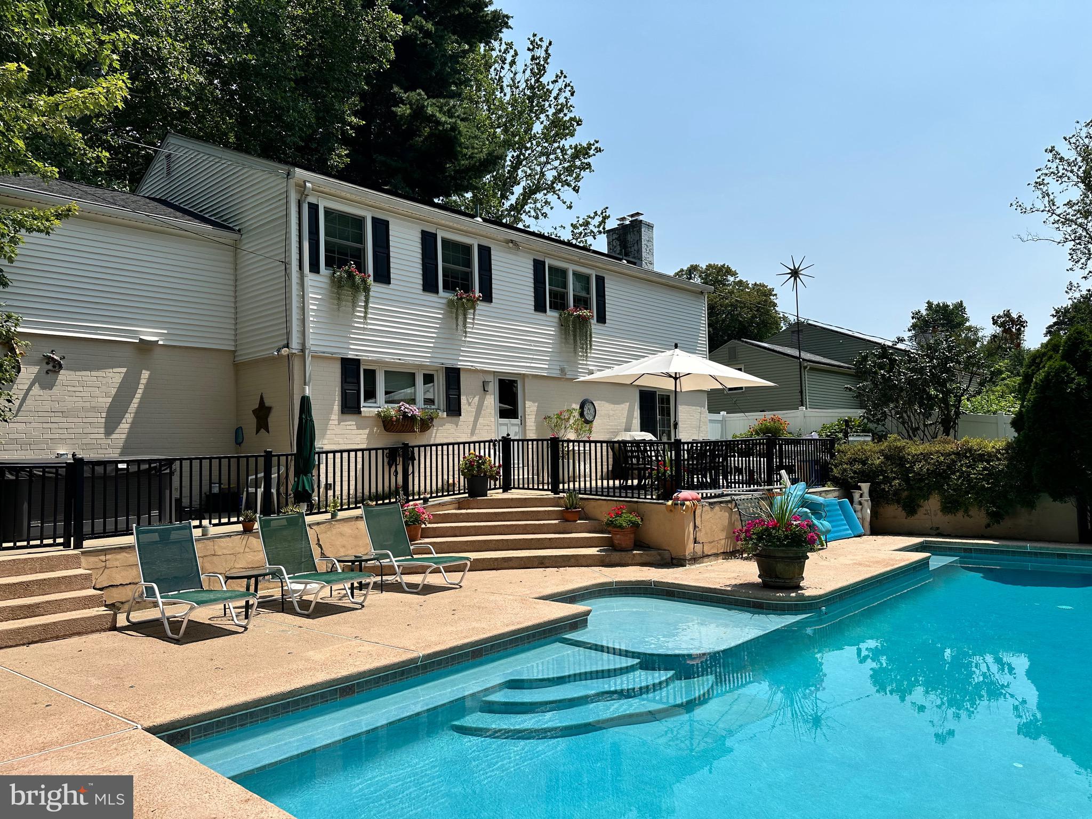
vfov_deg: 56.8
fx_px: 757
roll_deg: +2.0
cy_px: 410
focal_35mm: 24
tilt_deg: +2.8
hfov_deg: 71.6
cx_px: 546
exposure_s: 1/5848
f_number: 1.78
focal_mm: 6.86
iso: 80
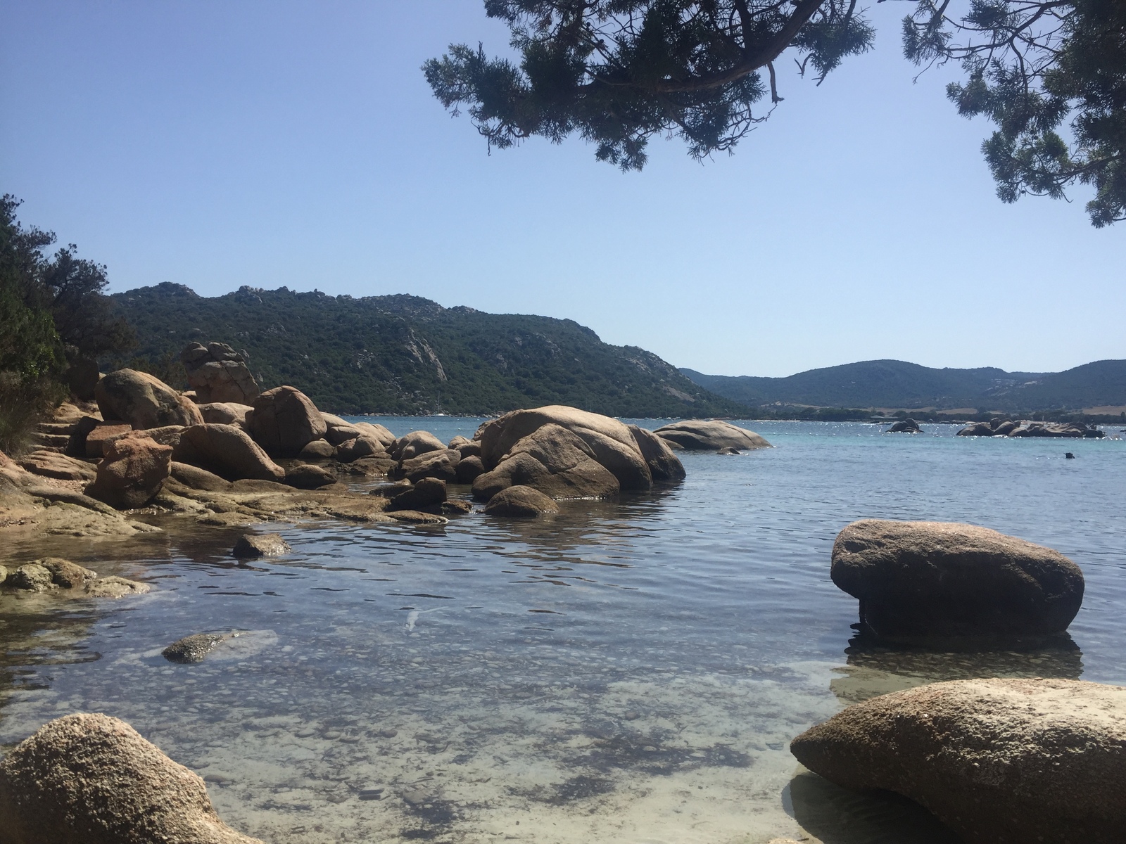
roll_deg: -1.6
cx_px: 563
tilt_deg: +0.8
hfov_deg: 61.7
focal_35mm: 29
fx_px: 943
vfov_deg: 48.2
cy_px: 422
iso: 32
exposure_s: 1/2639
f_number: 2.2
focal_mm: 4.15
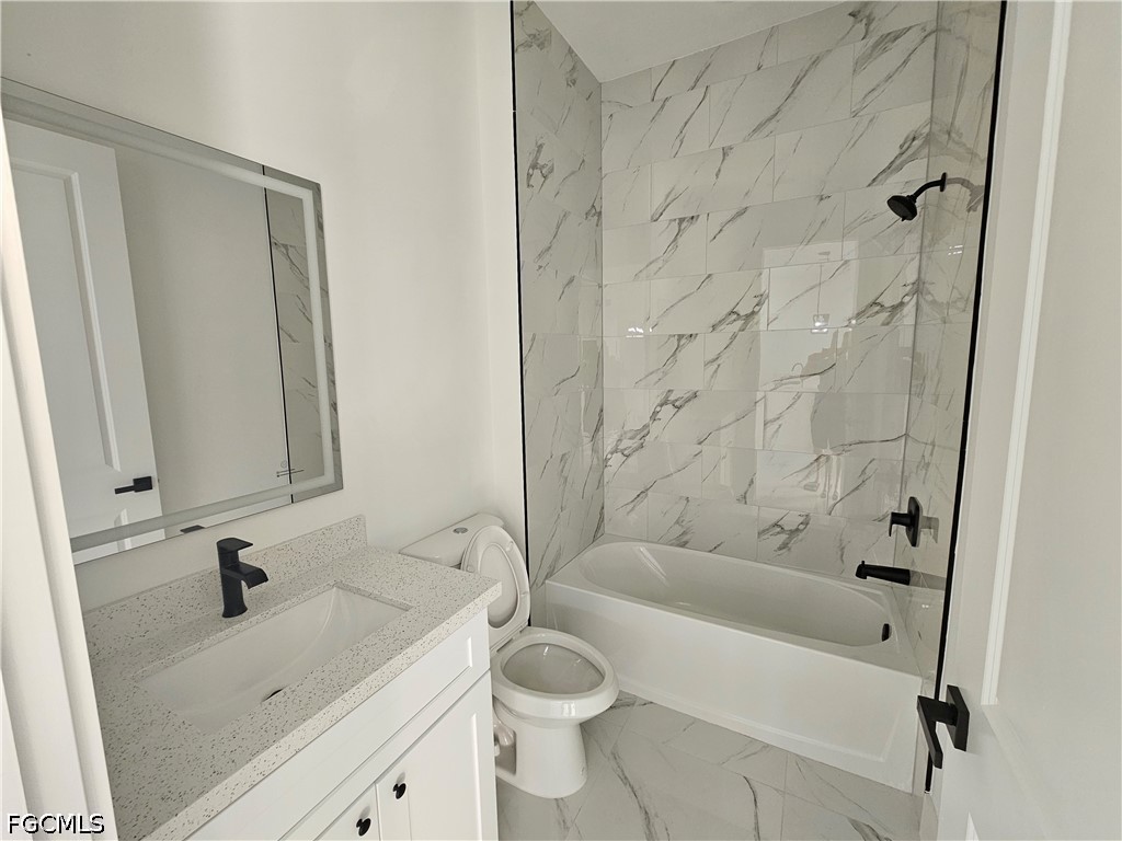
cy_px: 420
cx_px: 561
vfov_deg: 89.9
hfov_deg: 106.2
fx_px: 421
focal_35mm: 13
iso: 160
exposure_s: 1/60
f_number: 2.2
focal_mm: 2.2
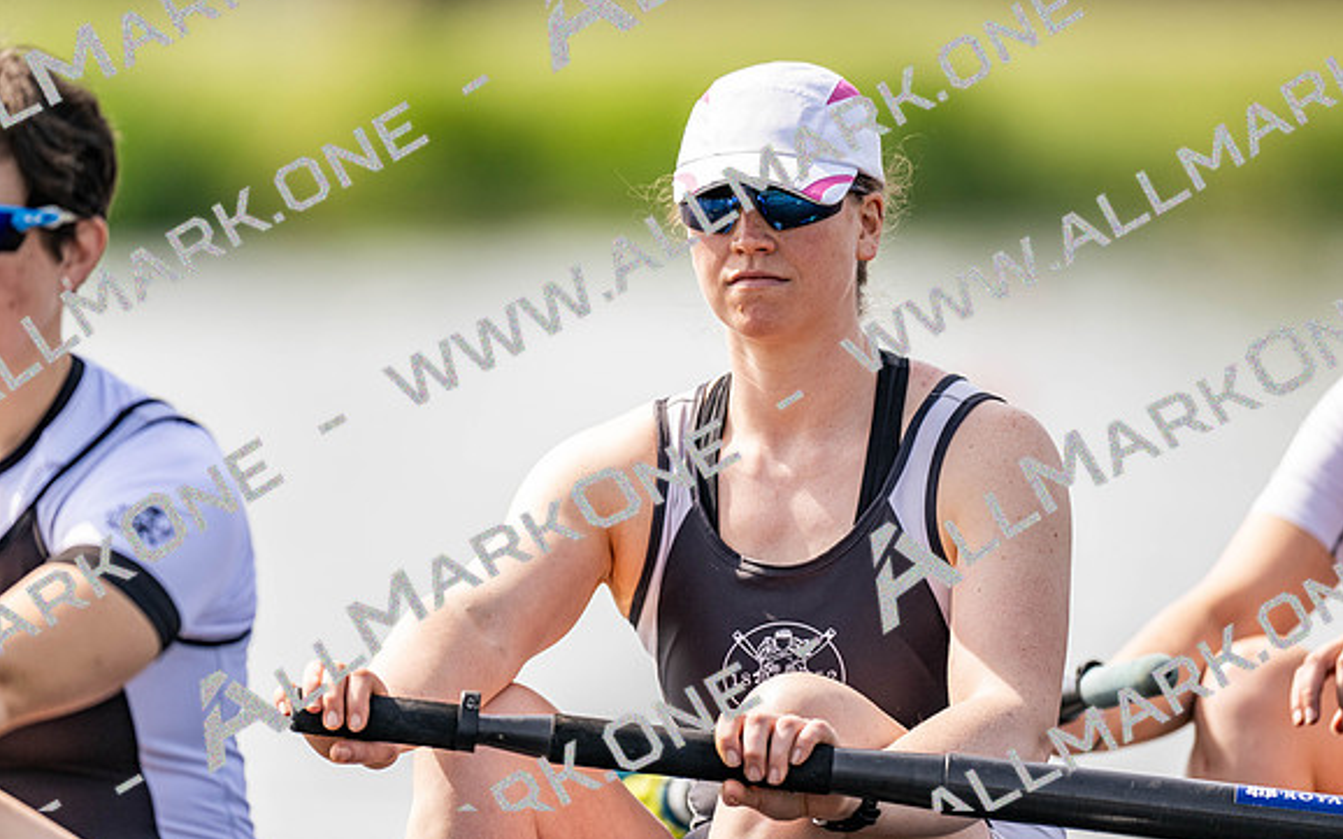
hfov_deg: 3.4
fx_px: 22469
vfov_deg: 2.1
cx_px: 672
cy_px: 413
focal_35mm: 614
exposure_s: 1/2500
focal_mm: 600
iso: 500
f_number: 4
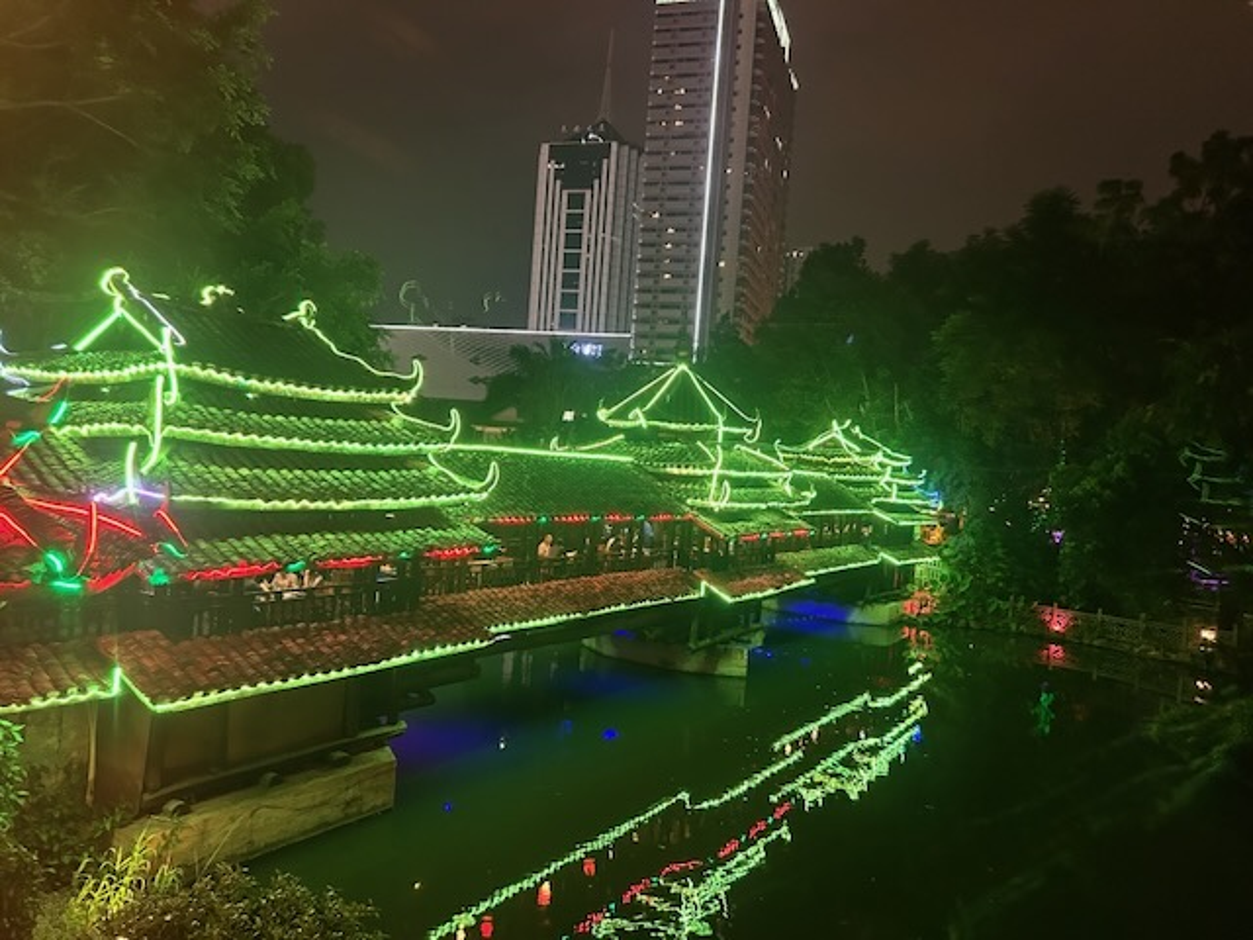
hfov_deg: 67.3
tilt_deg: -0.5
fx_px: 941
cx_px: 626
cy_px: 470
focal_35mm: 26
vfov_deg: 53.1
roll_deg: -4.0
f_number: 1.5
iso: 400
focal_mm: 5.7
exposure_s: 1/33
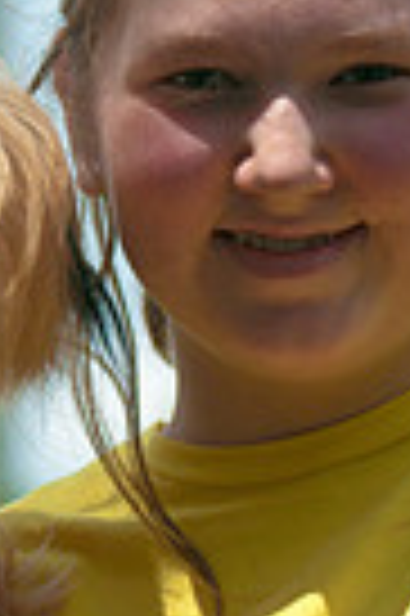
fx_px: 5908
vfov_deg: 6.0
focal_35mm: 345
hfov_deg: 4.0
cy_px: 373
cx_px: 65
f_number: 2.8
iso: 200
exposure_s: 1/6400
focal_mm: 70
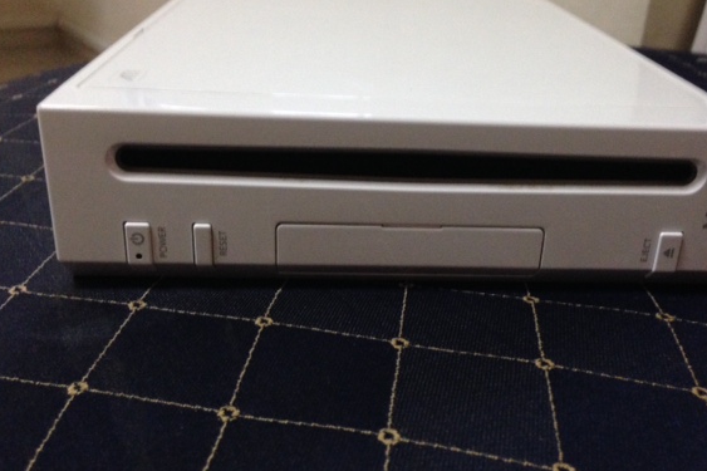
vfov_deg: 34.2
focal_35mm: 39
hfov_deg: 49.5
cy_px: 211
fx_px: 766
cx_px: 393
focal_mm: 4.12
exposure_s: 1/20
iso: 320
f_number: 2.4
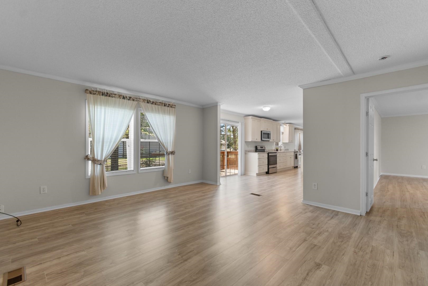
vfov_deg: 77.3
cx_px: 214
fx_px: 178
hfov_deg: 100.4
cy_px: 143
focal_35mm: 15
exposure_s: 1/2
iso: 100
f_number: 4.5
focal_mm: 10
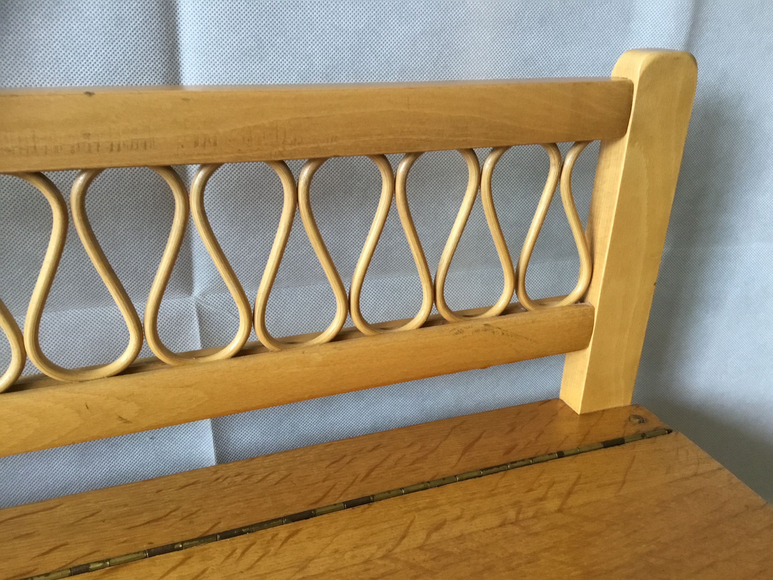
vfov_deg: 45.4
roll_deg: -2.9
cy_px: 290
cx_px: 386
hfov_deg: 58.4
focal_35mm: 31
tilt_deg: -23.9
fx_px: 692
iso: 160
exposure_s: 1/33
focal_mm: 3.3
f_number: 2.4
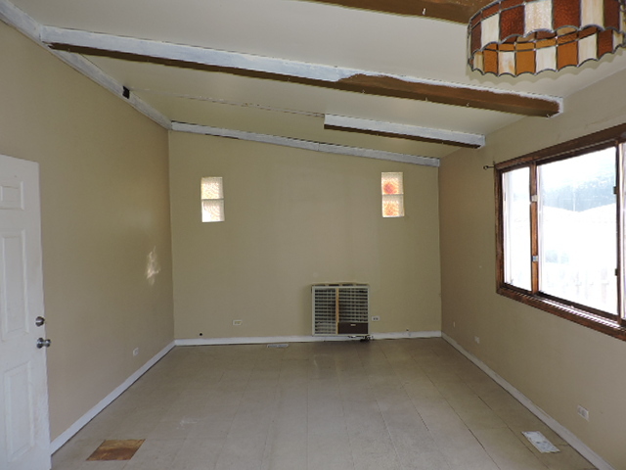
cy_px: 235
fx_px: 434
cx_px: 313
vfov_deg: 56.8
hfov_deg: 71.6
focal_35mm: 24
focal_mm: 4.3
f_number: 3
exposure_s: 1/125
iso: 100
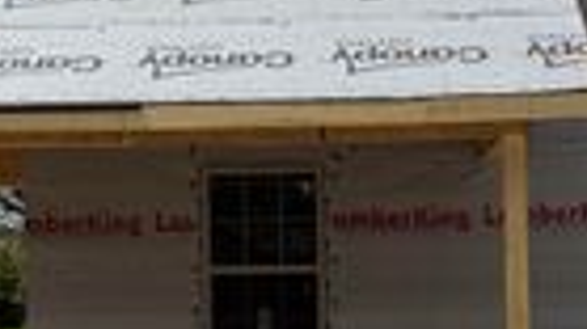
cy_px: 352
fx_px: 1462
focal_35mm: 94
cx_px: 300
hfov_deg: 22.7
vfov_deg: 12.6
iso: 80
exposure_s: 1/9091
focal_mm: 6.76
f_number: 1.78
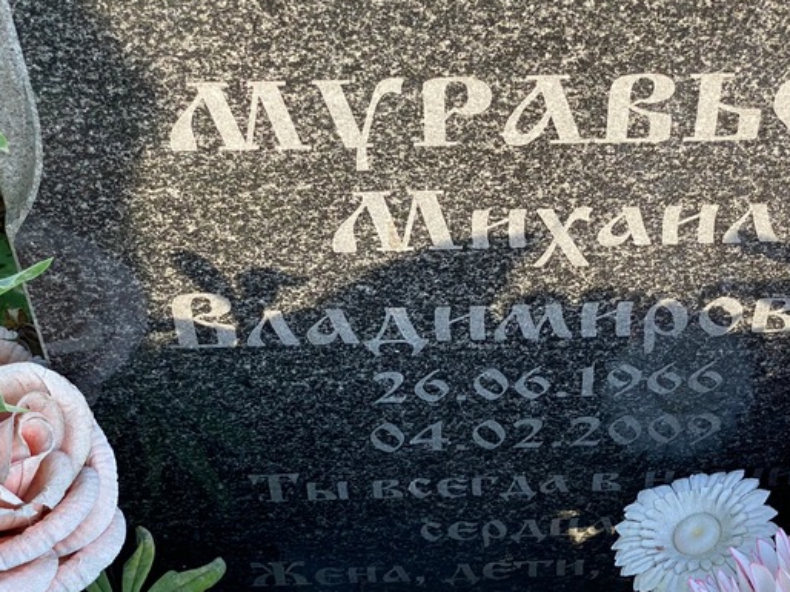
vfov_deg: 18.2
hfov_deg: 24.0
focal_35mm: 81
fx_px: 1848
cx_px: 563
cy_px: 320
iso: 25
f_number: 2
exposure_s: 1/122
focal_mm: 6
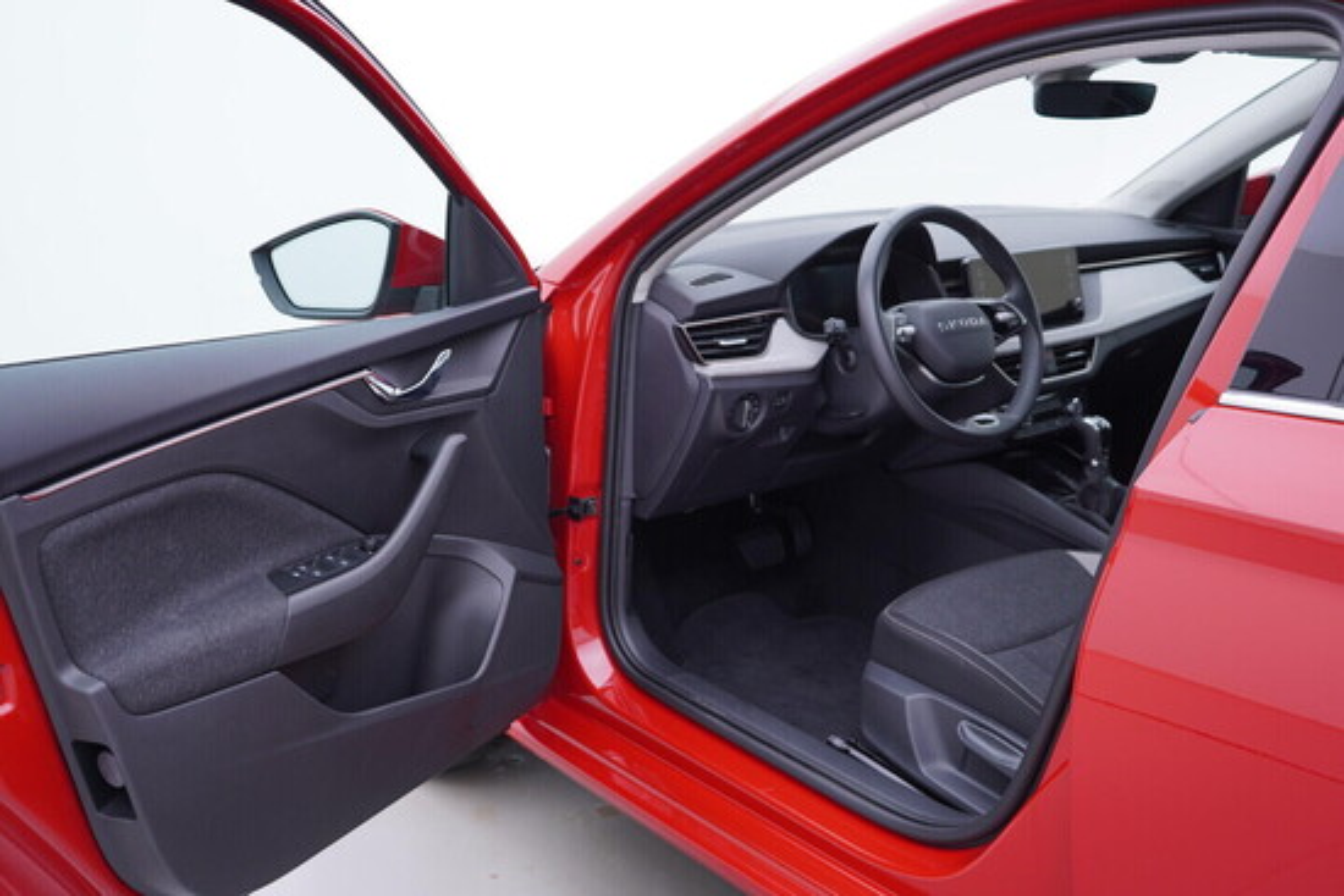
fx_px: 1344
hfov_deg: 53.1
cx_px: 672
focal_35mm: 36
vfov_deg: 36.9
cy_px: 448
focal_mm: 24
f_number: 2.8
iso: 125
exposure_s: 1/40
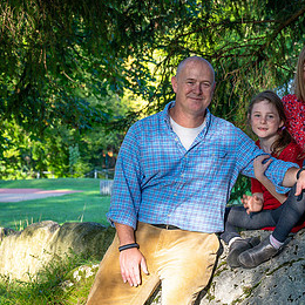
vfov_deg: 14.6
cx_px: 300
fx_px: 1186
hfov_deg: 14.4
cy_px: 252
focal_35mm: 119
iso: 200
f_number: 5.6
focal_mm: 55
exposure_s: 1/125
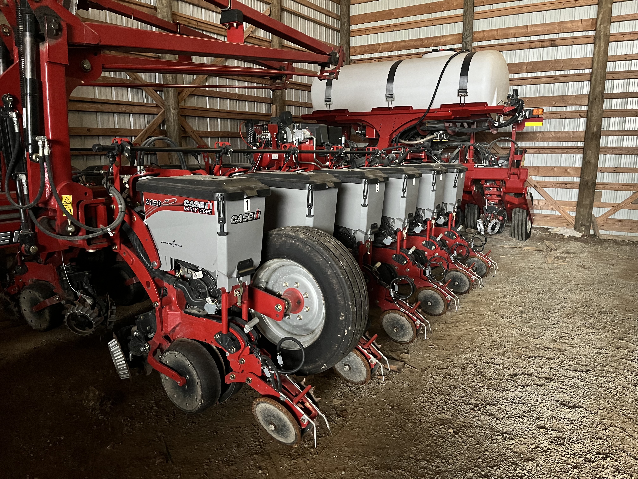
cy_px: 240
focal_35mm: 26
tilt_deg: -11.6
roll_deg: -0.2
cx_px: 319
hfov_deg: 67.3
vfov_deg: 53.1
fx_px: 479
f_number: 1.6
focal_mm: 5.1
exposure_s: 1/30
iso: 640
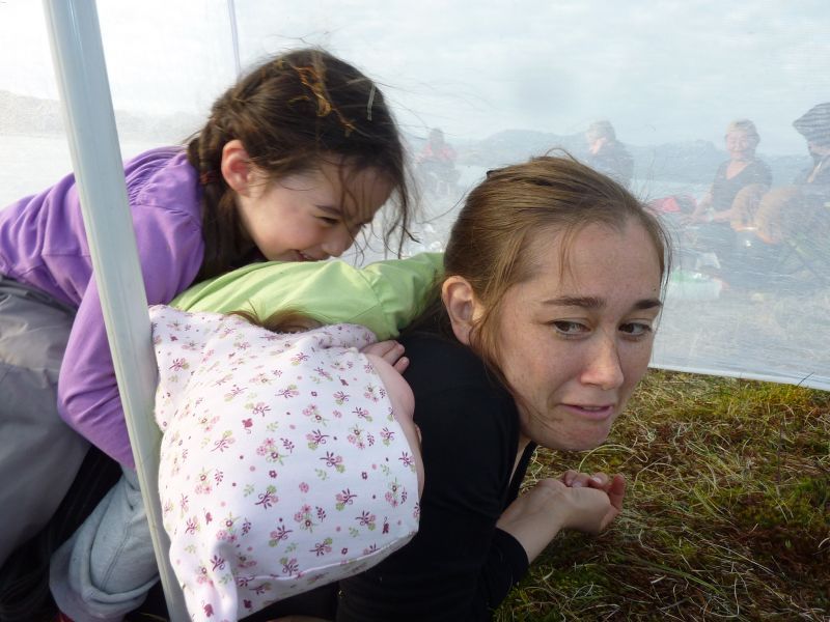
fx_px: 599
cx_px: 415
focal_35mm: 25
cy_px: 311
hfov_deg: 69.4
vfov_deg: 54.9
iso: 100
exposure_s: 1/200
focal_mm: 4.1
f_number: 4
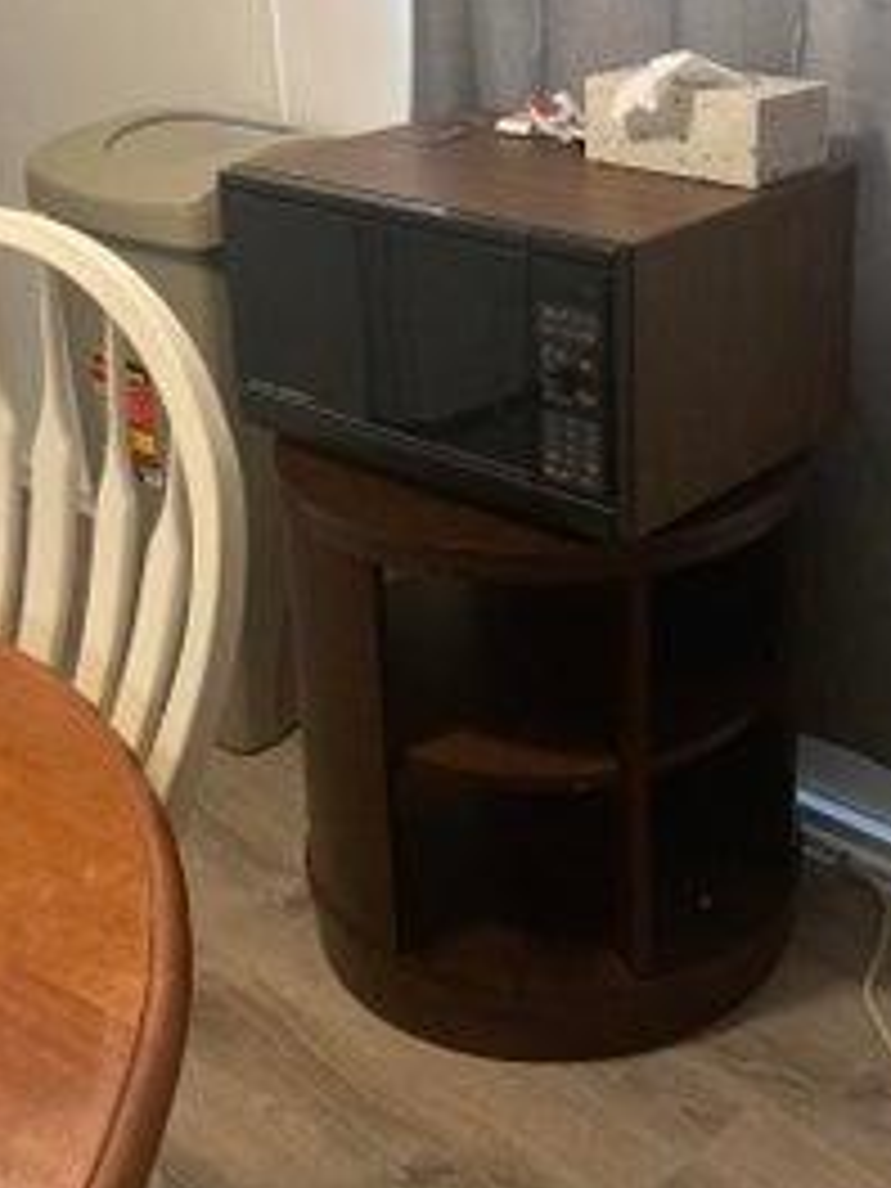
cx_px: 549
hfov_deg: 28.5
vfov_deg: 37.1
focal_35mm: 51
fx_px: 1750
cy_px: 410
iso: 320
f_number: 1.8
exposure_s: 1/30
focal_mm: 3.99
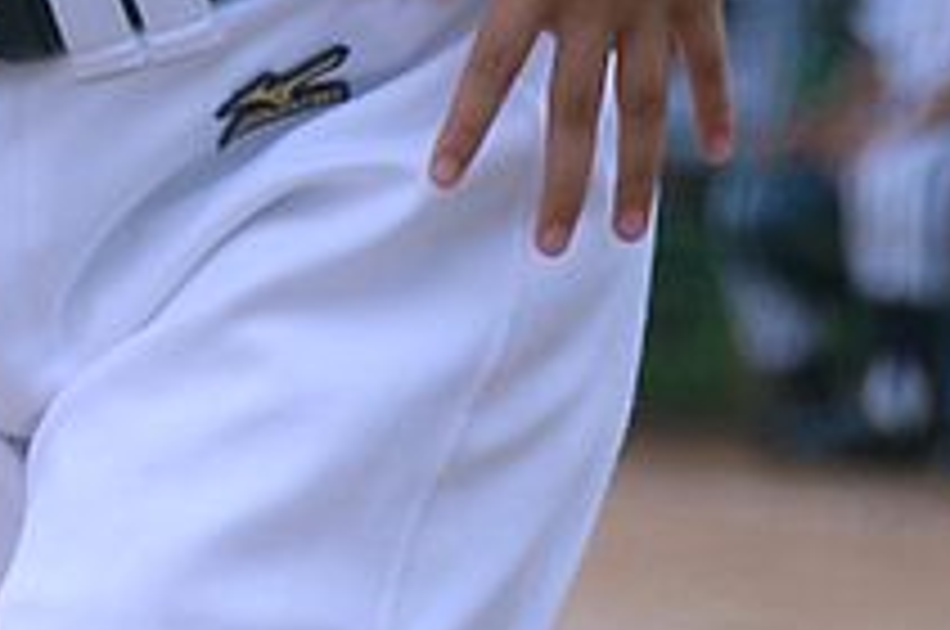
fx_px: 18022
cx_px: 77
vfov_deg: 2.0
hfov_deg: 3.0
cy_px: -500
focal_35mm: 684
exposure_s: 1/1000
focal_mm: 120
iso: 400
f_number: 5.6
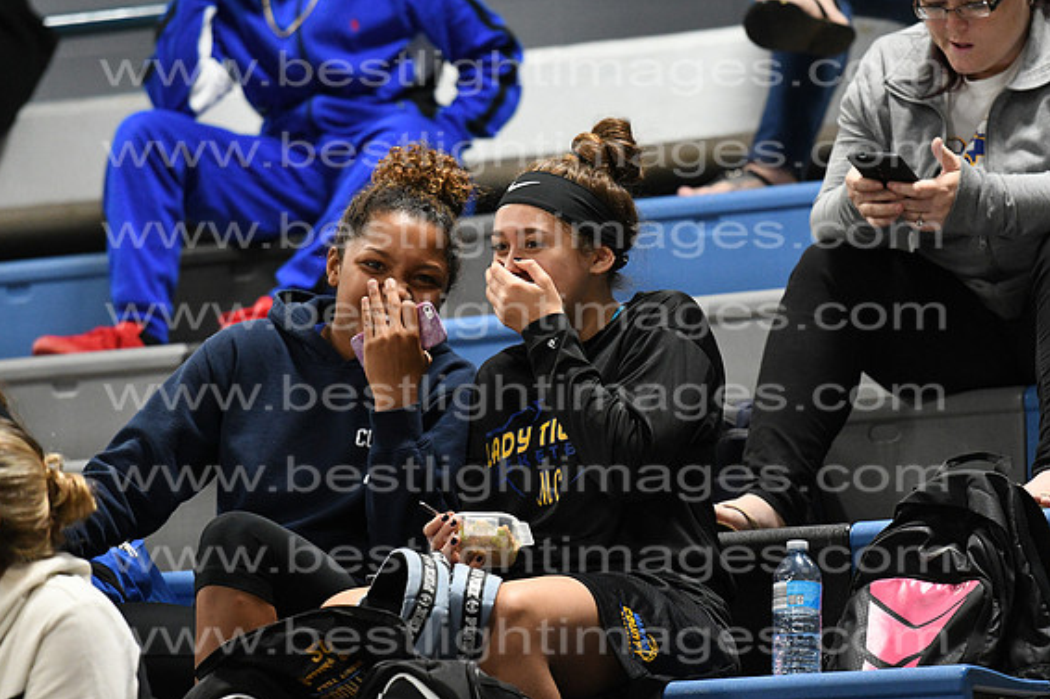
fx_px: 8295
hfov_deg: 7.2
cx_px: 529
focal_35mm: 285
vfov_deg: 4.8
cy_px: 357
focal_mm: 185
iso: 5000
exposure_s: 1/640
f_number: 3.5
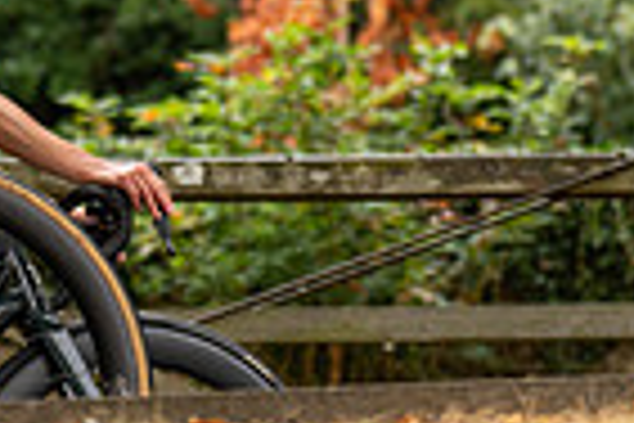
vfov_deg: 4.7
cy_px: -232
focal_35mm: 288
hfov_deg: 7.1
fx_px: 5072
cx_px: -162
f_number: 2.8
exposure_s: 1/800
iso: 640
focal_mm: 70
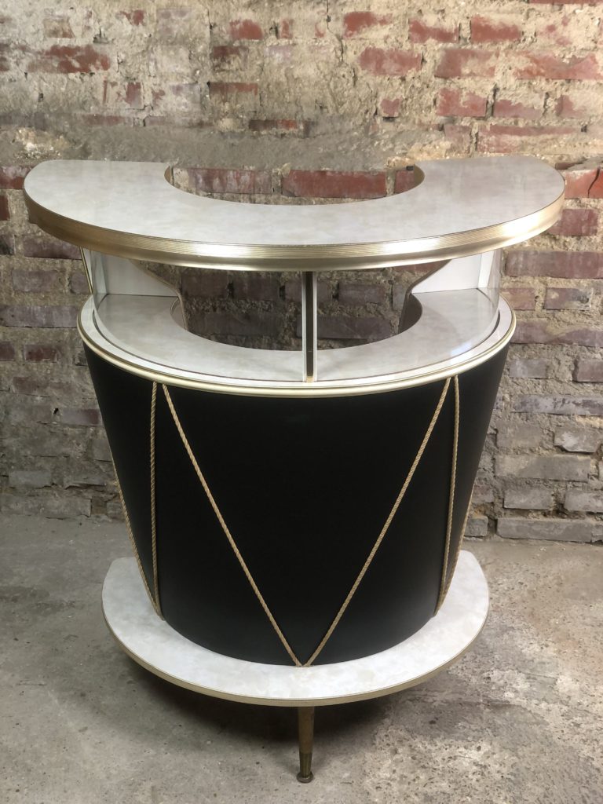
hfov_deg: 28.0
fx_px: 1208
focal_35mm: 52
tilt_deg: -21.6
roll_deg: -0.5
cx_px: 302
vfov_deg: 36.8
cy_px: 402
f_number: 2.4
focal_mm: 6
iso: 80
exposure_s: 1/33
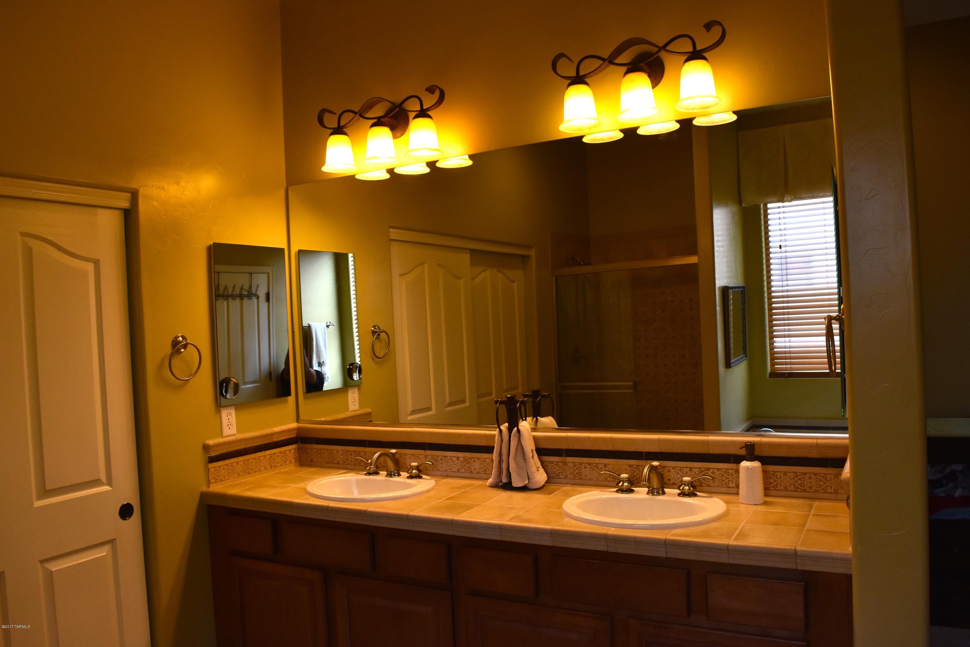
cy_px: 324
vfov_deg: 47.9
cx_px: 485
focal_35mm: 27
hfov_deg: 67.4
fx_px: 727
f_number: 6.3
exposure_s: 1/160
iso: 800
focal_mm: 18
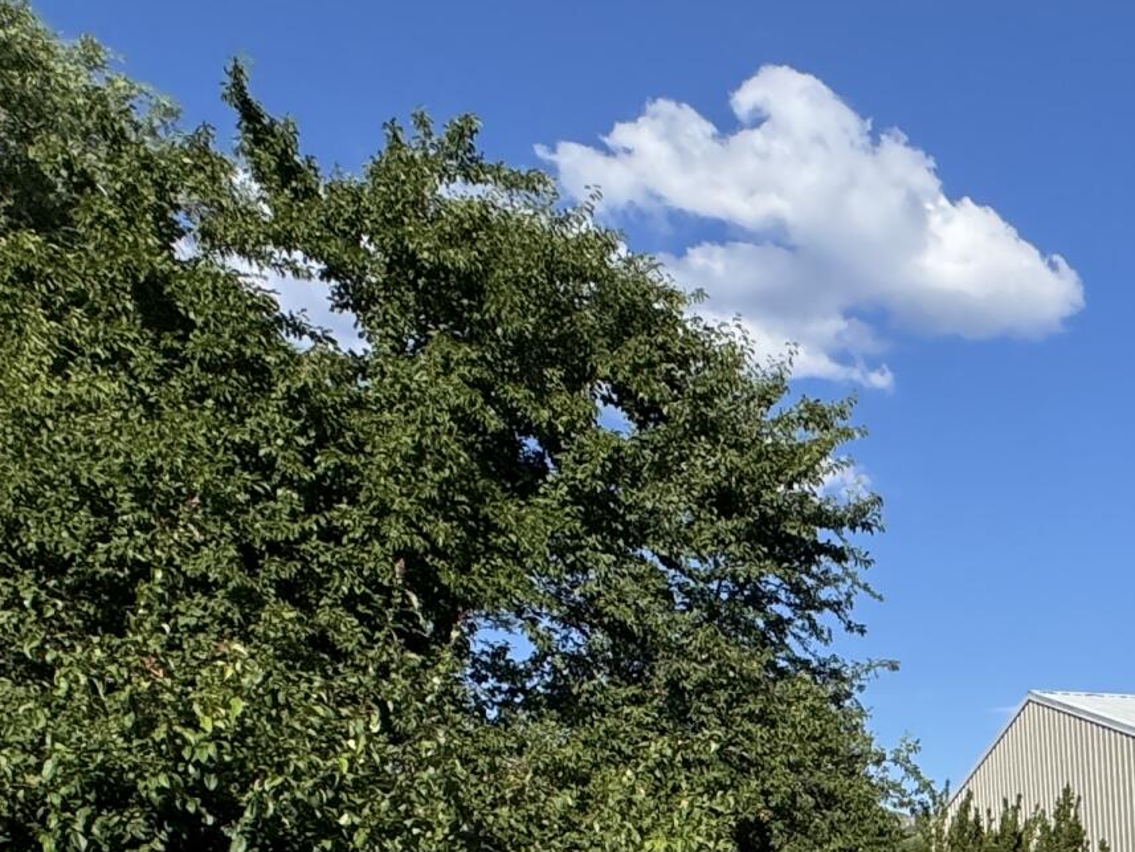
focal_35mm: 49
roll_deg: +2.0
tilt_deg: -7.4
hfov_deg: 33.1
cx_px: 1298
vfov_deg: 24.9
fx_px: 1607
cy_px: 1167
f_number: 2.2
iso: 50
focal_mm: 2.22
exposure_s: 1/2874
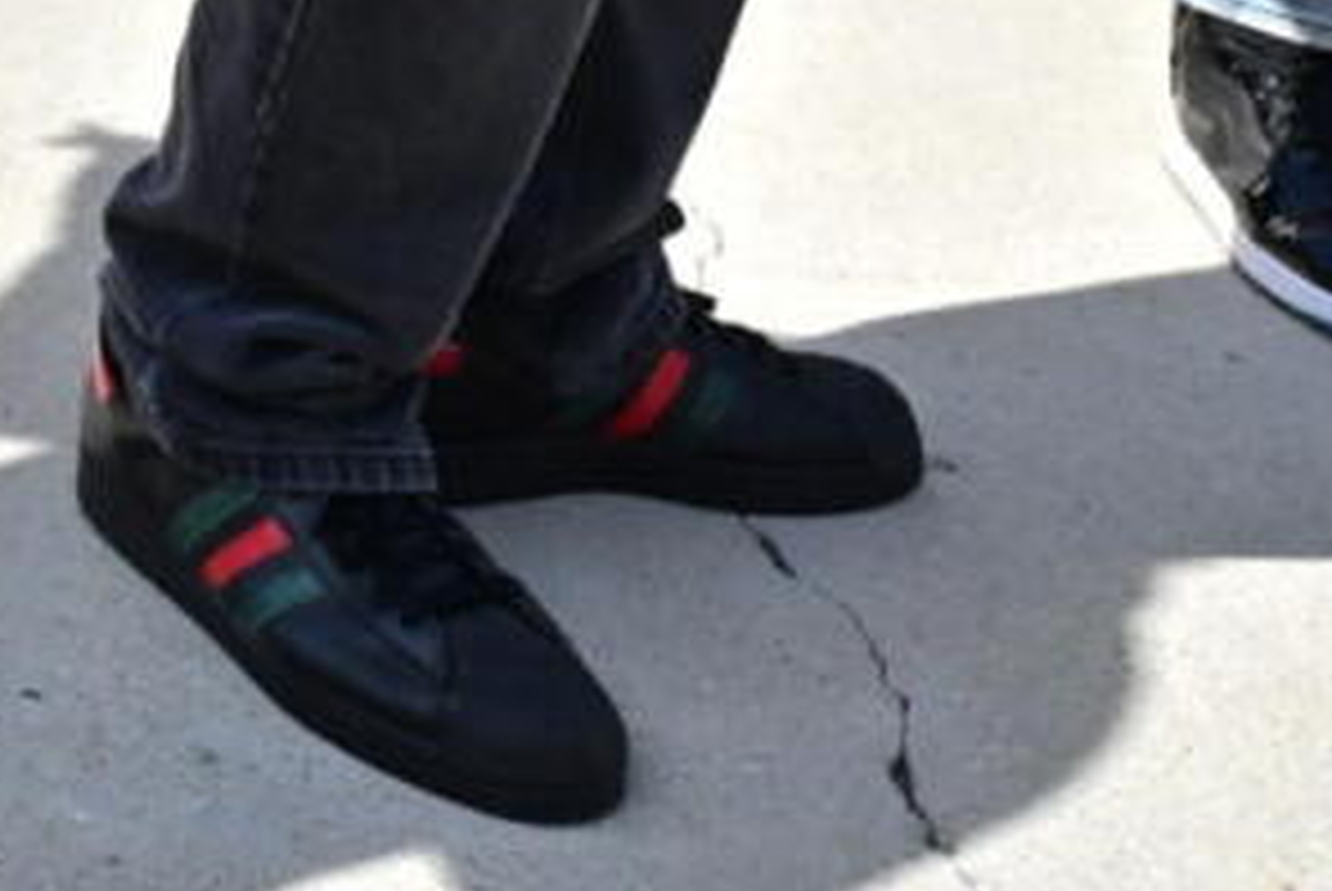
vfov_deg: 12.6
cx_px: -734
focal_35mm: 85
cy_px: -1233
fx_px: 3148
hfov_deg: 20.2
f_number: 4
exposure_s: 1/8000
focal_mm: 14
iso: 1600
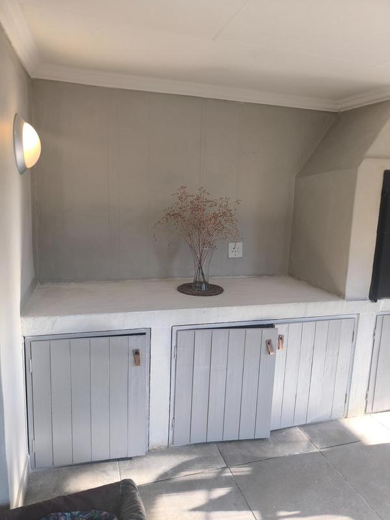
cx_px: 195
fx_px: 346
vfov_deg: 73.9
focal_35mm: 23
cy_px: 260
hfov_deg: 58.9
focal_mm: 6.14
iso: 100
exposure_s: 1/100
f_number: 1.65
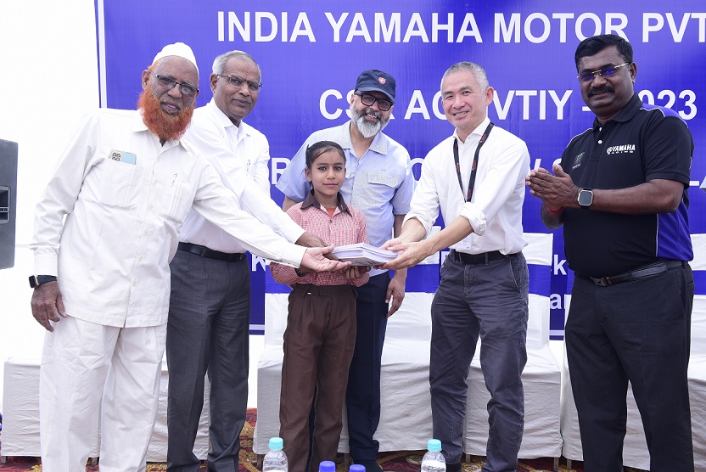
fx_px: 687
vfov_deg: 37.9
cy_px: 236
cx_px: 353
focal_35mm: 35
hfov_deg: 54.4
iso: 320
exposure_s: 1/160
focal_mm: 35
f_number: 8
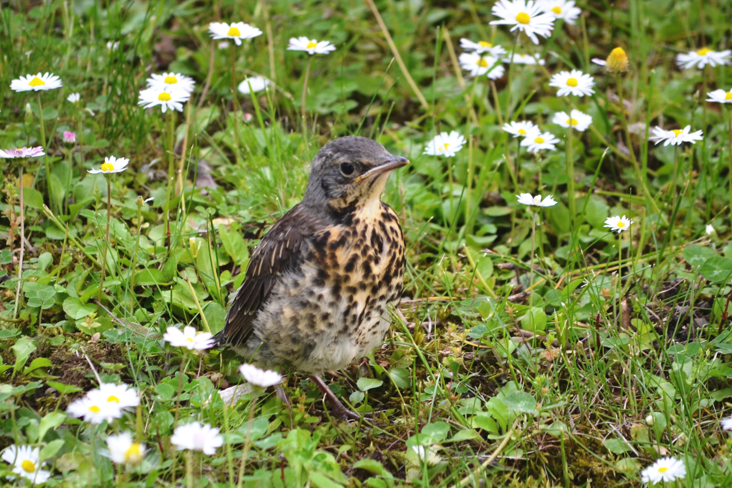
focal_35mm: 344
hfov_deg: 6.0
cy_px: 350
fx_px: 6994
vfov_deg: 4.0
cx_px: 317
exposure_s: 1/500
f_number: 5.3
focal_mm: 160
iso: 450
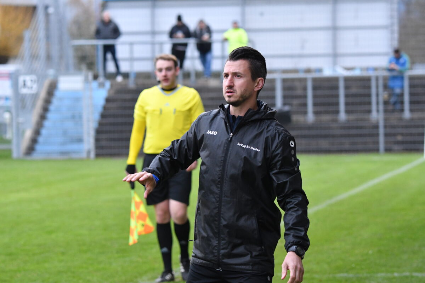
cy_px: 142
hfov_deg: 9.8
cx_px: 212
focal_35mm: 210
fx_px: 2479
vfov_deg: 6.5
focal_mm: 140
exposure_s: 1/500
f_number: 5
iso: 3200
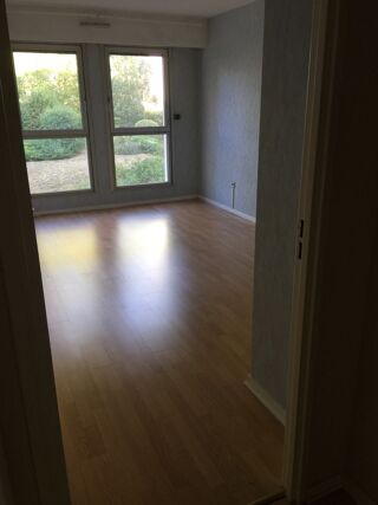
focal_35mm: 29
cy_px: 252
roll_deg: +0.9
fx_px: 422
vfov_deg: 61.7
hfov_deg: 48.2
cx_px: 189
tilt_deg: -16.8
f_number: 2.2
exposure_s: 1/33
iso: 32
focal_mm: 4.15
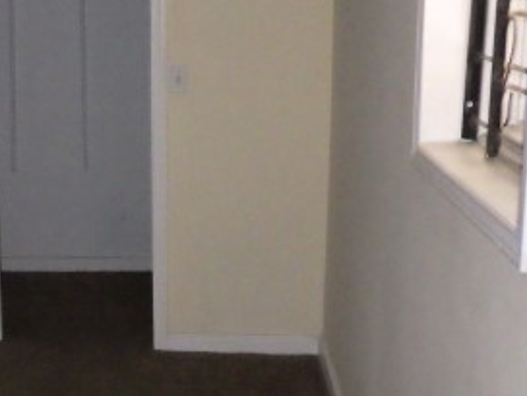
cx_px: -81
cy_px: 281
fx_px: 1005
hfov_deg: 26.6
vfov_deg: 22.1
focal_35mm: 66
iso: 1600
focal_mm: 5
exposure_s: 1/45
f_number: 3.5
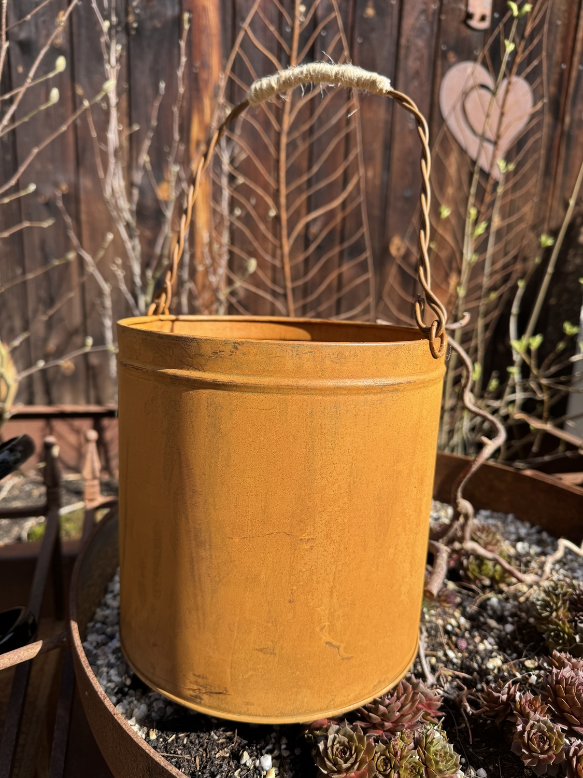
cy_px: 389
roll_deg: -2.5
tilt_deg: -13.8
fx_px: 539
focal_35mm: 24
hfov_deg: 56.8
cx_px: 292
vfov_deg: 71.6
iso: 80
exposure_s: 1/2174
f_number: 1.78
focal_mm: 6.76
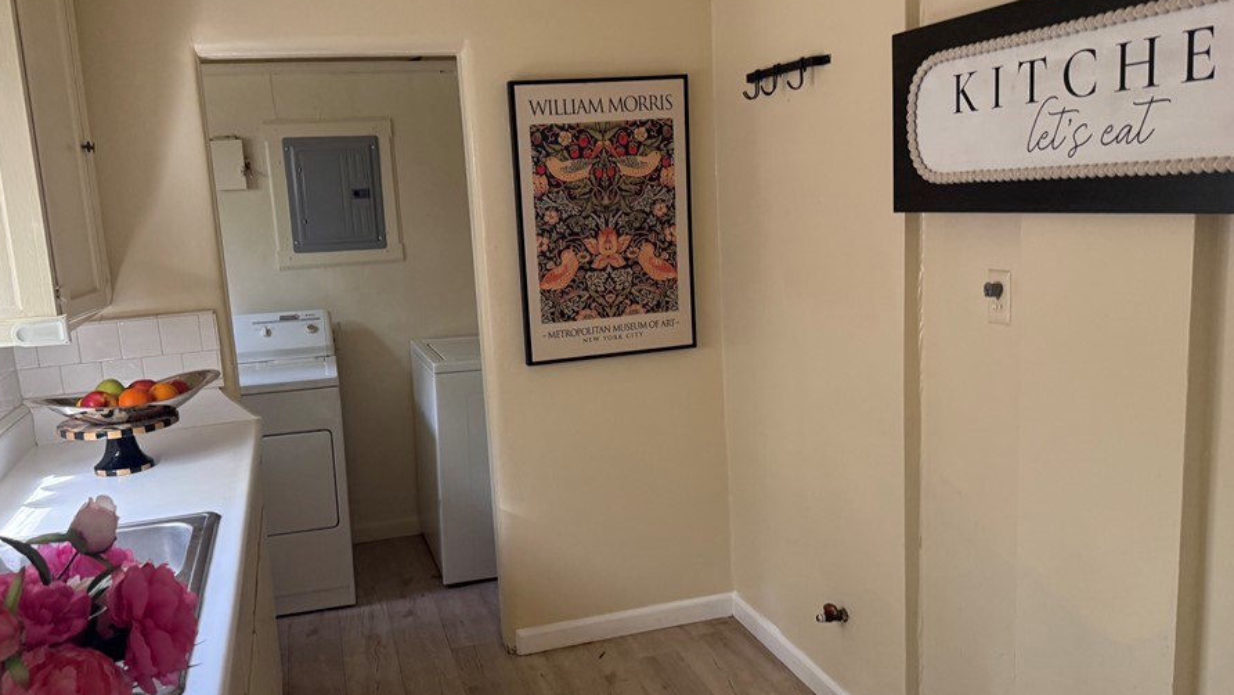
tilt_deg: -7.9
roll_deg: +2.5
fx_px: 982
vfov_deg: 39.0
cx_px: 559
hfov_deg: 64.2
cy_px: 336
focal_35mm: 30
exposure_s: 1/60
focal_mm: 6.76
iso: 250
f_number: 1.78
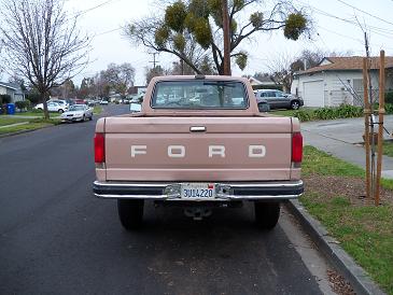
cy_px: 148
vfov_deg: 40.7
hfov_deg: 52.6
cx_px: 196
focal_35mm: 35
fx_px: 397
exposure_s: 1/30
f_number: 3.5
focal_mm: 6.2
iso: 80
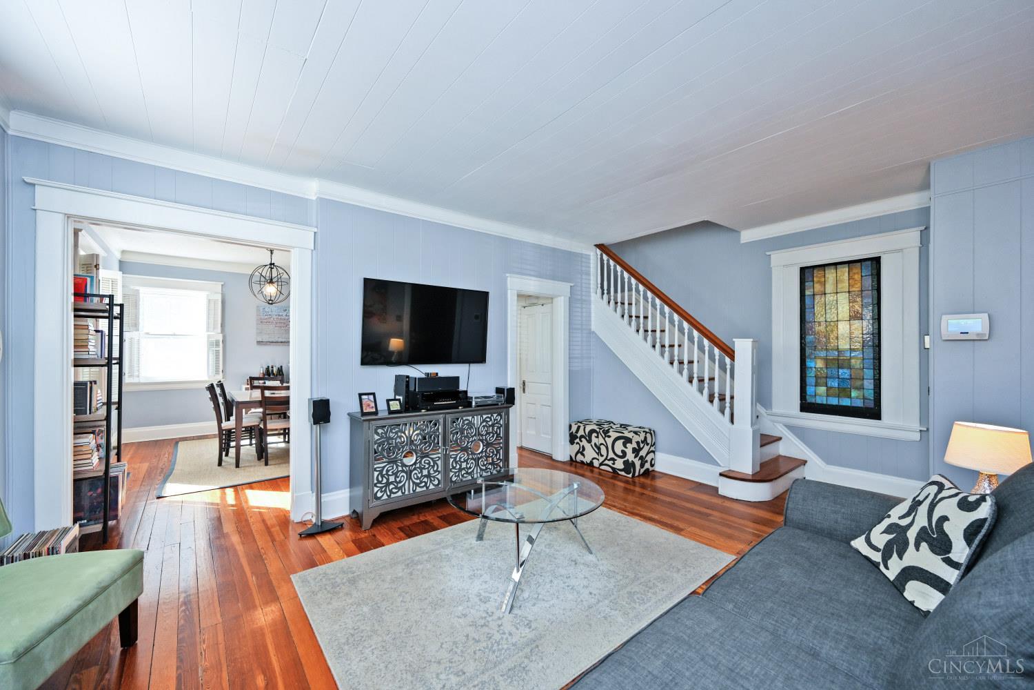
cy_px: 345
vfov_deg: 81.2
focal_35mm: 14
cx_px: 517
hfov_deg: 104.3
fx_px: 402
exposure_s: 1/60
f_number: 4.5
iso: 200
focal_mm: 14
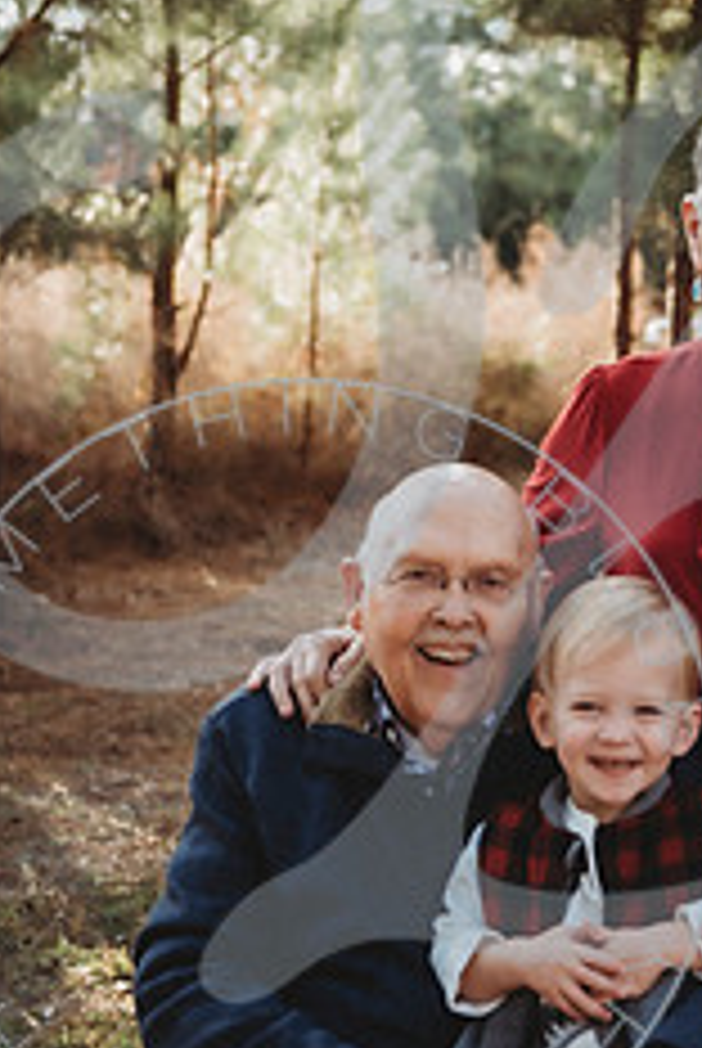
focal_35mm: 81
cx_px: 508
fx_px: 2362
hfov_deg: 16.8
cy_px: 454
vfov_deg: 25.0
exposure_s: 1/160
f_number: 2.8
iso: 100
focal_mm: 42
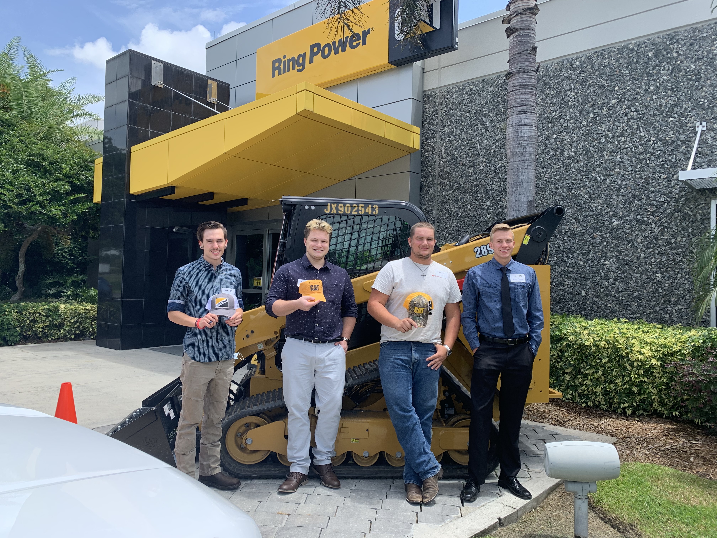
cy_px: 269
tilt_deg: +0.8
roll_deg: -0.4
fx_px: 539
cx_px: 358
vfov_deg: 53.1
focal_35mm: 26
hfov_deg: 67.3
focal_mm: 4.25
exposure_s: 1/871
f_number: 1.8
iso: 25
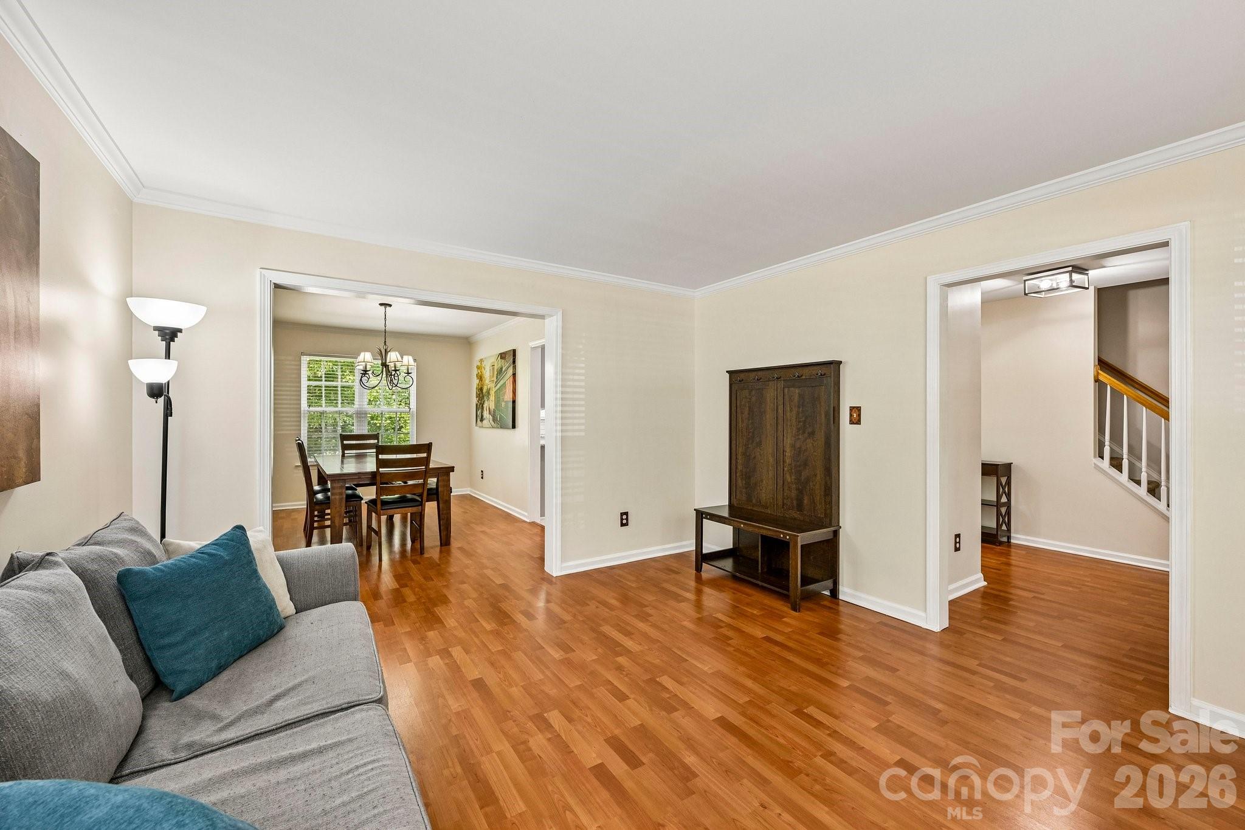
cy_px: 415
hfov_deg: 104.3
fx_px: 484
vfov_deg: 81.2
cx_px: 622
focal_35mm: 14
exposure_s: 1/15
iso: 250
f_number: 8
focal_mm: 14
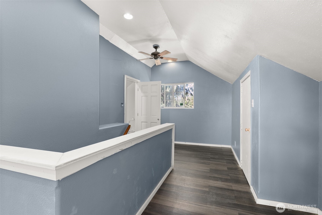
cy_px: 108
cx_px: 161
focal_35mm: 16
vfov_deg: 73.8
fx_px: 143
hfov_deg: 96.7
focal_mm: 16
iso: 500
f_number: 9
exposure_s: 1/1.25
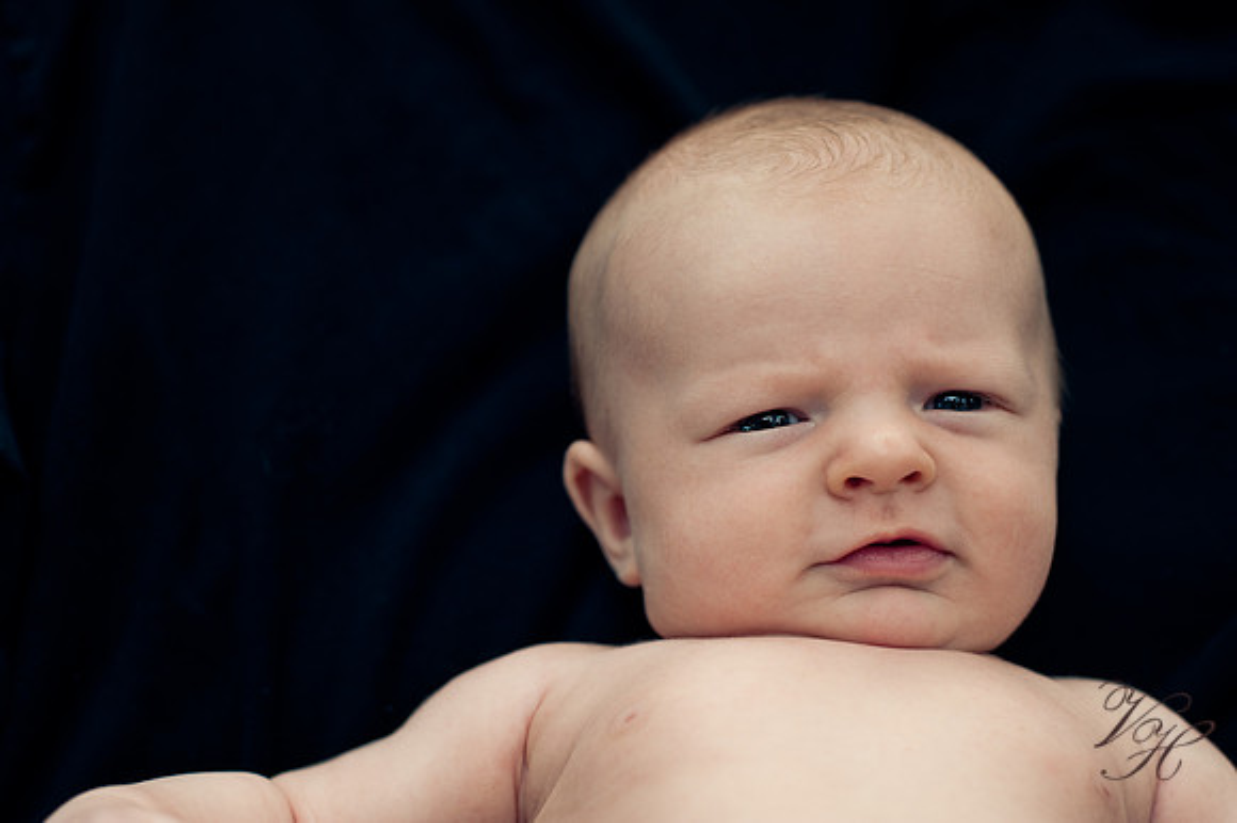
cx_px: 618
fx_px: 1717
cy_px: 412
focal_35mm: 50
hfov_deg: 39.6
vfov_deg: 27.0
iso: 200
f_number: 3.5
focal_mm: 50
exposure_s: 1/400
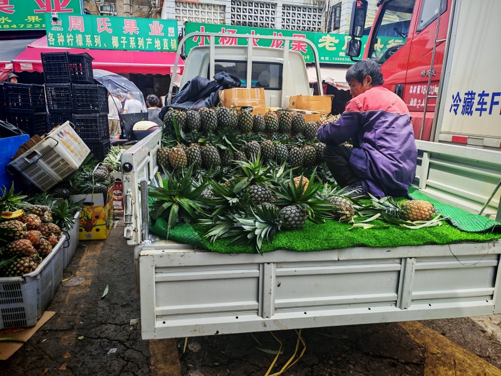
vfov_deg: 56.8
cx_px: 250
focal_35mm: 24
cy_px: 188
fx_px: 347
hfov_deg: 71.6
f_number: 1.95
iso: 50
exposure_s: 1/750
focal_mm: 5.52
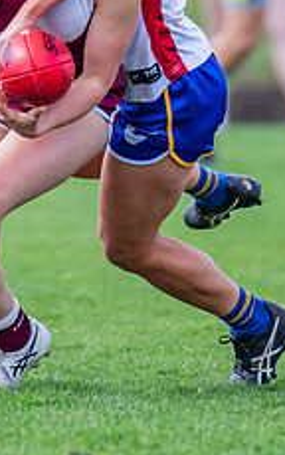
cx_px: 60
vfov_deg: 1.1
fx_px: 23670
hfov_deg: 0.7
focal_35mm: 1907
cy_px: -58
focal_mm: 420
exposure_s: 1/1600
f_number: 4.5
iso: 800
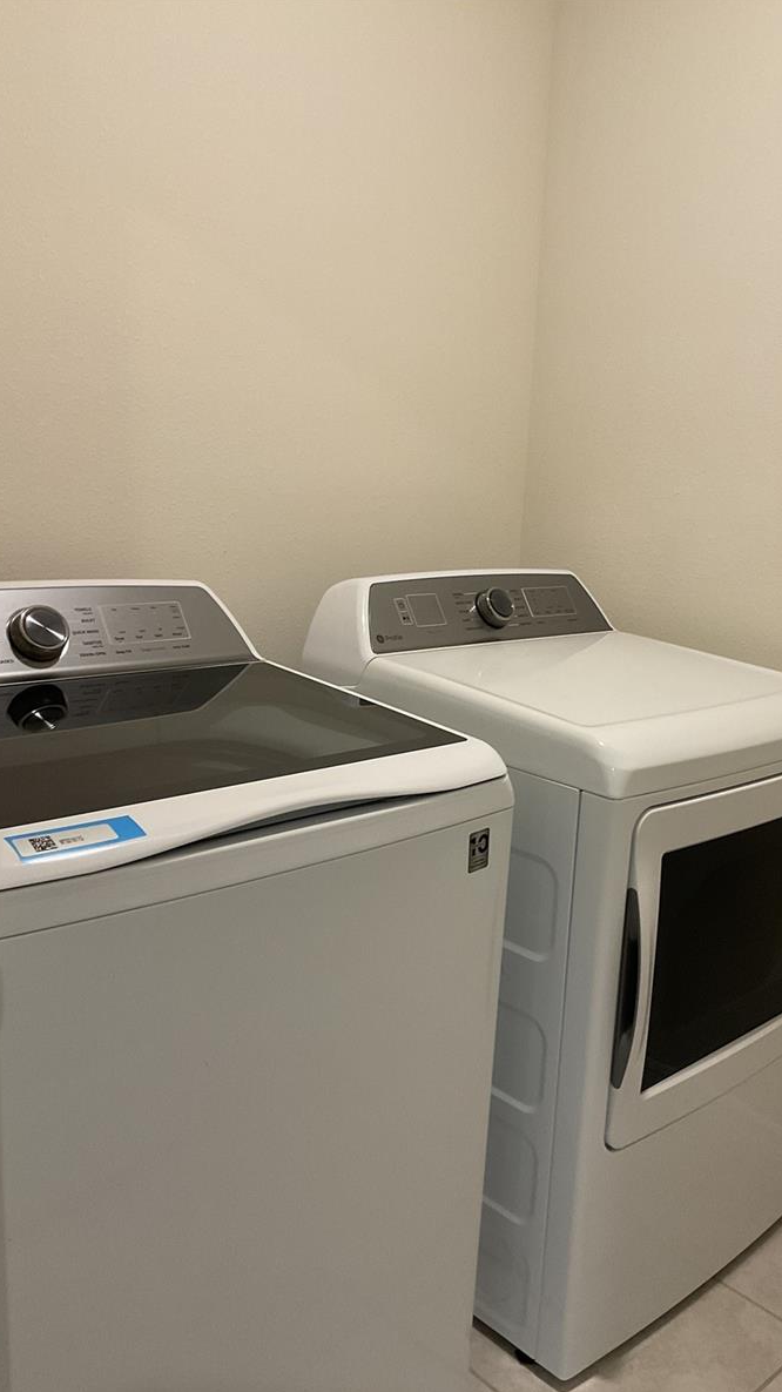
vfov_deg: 61.0
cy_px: 701
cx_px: 476
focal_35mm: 32
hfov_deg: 36.5
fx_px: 1180
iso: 80
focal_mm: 3
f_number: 1.8
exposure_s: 1/60
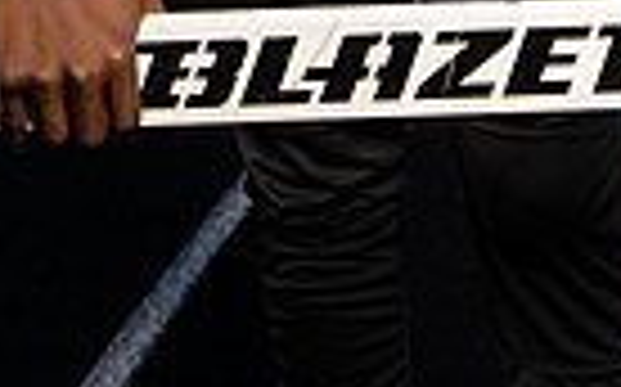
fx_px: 3044
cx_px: 418
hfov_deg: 11.6
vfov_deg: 6.8
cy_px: -603
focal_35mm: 180
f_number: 7.1
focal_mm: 54
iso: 200
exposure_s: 1/250
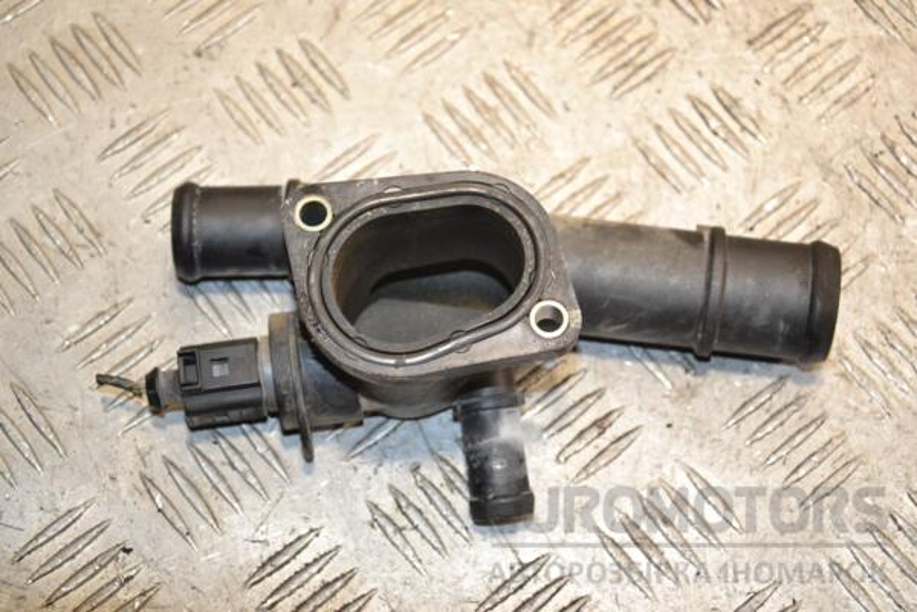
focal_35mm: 75
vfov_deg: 18.2
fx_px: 1910
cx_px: 458
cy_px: 306
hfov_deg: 27.0
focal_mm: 50
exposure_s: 1/125
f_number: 5
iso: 800
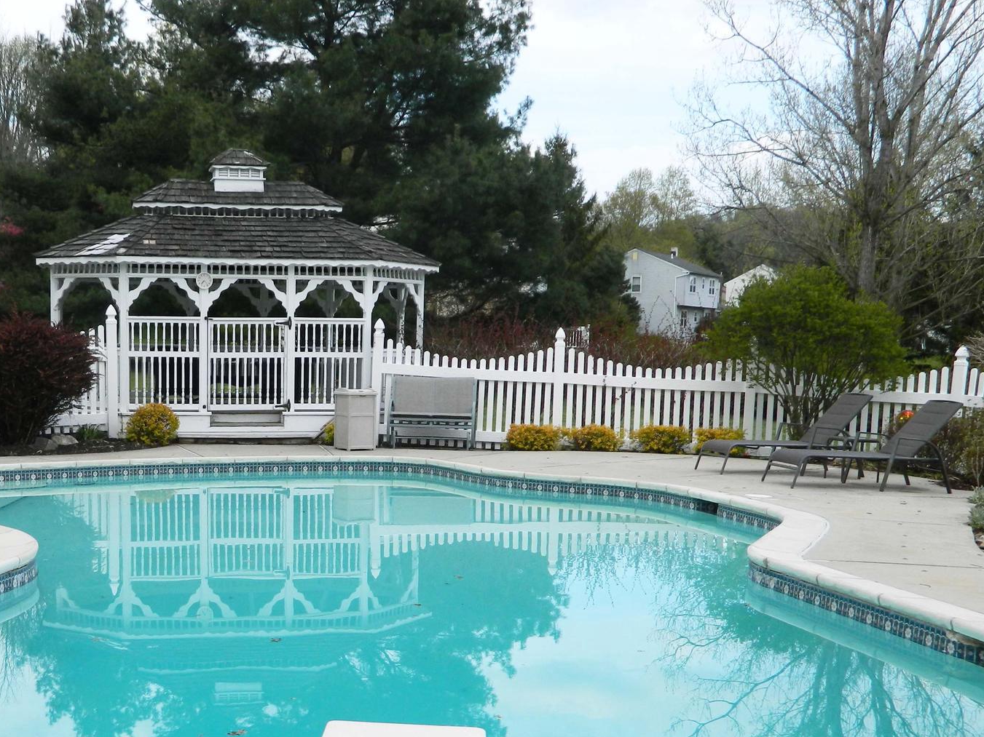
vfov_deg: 30.5
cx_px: 308
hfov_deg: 39.8
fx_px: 1336
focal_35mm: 47
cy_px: 534
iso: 80
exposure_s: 1/500
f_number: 3.2
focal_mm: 5.6
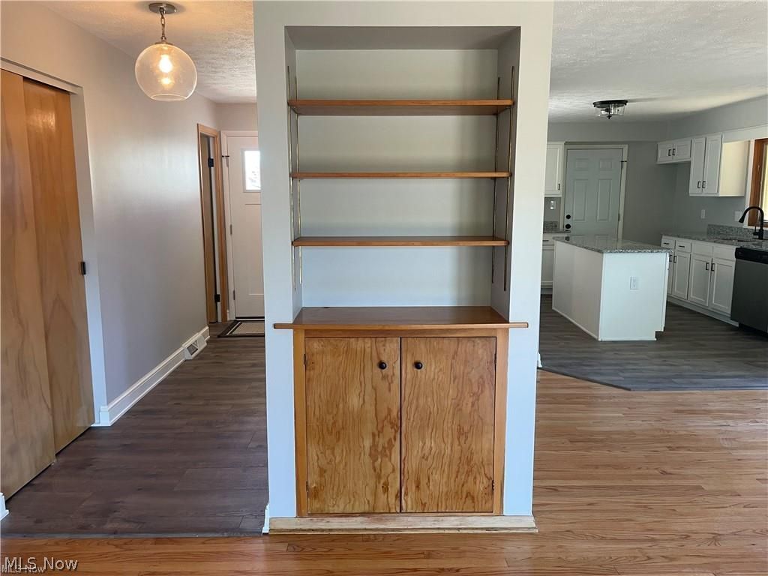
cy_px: 288
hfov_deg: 67.3
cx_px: 384
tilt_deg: -9.0
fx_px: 577
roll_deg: +0.6
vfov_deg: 53.1
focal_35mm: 26
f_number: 1.6
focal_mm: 4.2
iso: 100
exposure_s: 1/60
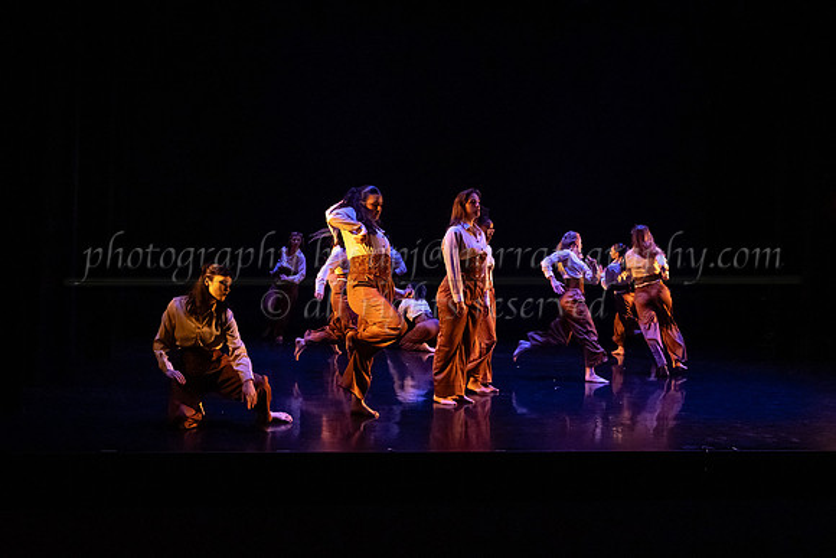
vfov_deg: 31.0
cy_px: 265
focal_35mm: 43
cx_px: 449
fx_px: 1007
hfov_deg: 45.0
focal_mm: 37
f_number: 4
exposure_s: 1/320
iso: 4000
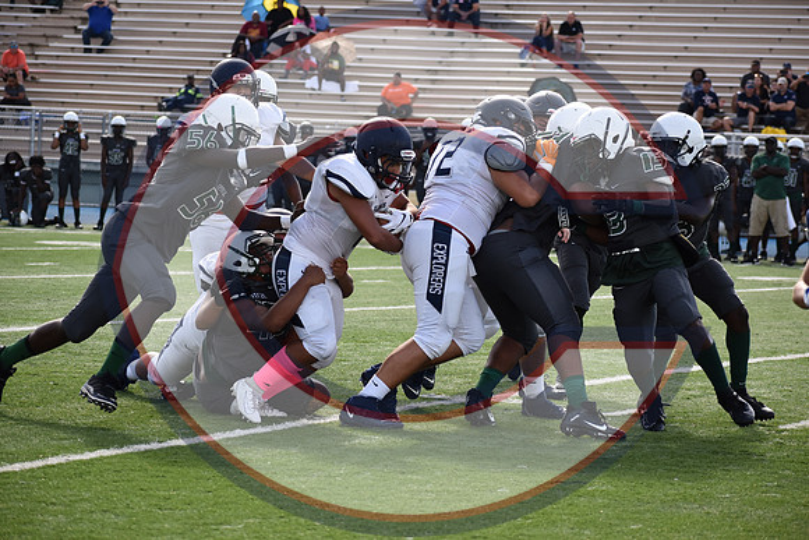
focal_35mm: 168
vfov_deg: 8.2
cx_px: 404
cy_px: 270
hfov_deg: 12.2
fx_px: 3776
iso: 400
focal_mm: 112
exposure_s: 1/1250
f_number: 4.8
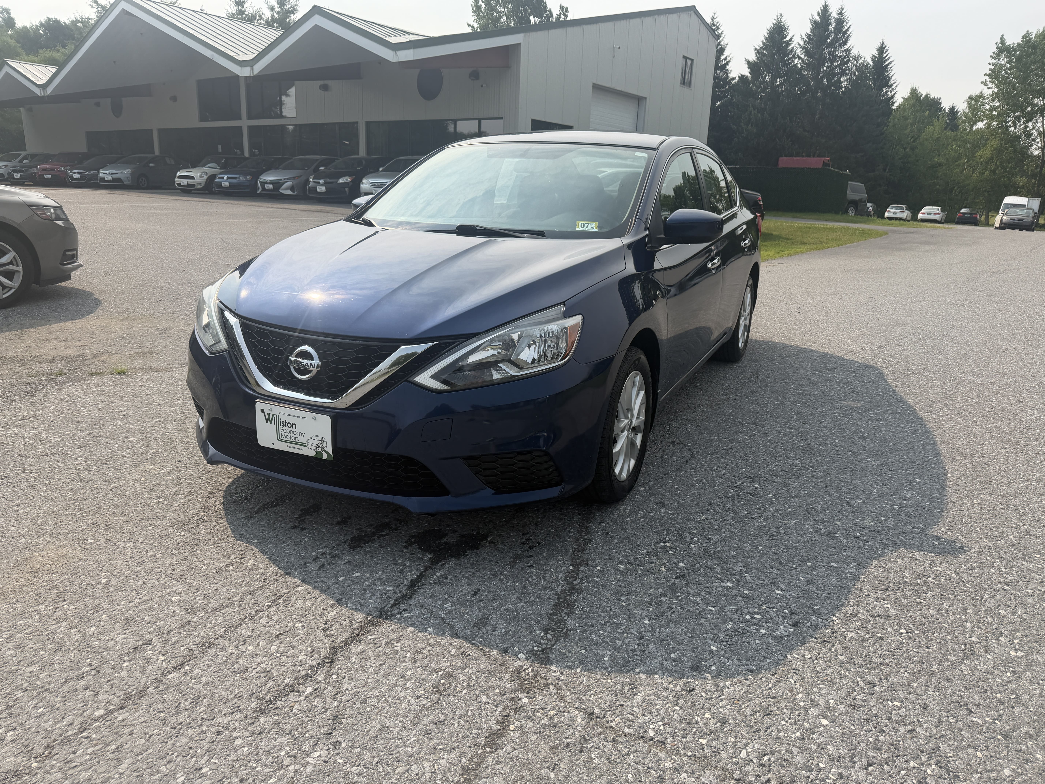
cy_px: 392
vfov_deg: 56.8
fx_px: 725
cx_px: 522
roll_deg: -1.5
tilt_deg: -15.4
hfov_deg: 71.6
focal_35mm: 24
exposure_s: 1/4405
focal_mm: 6.76
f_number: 1.78
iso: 80
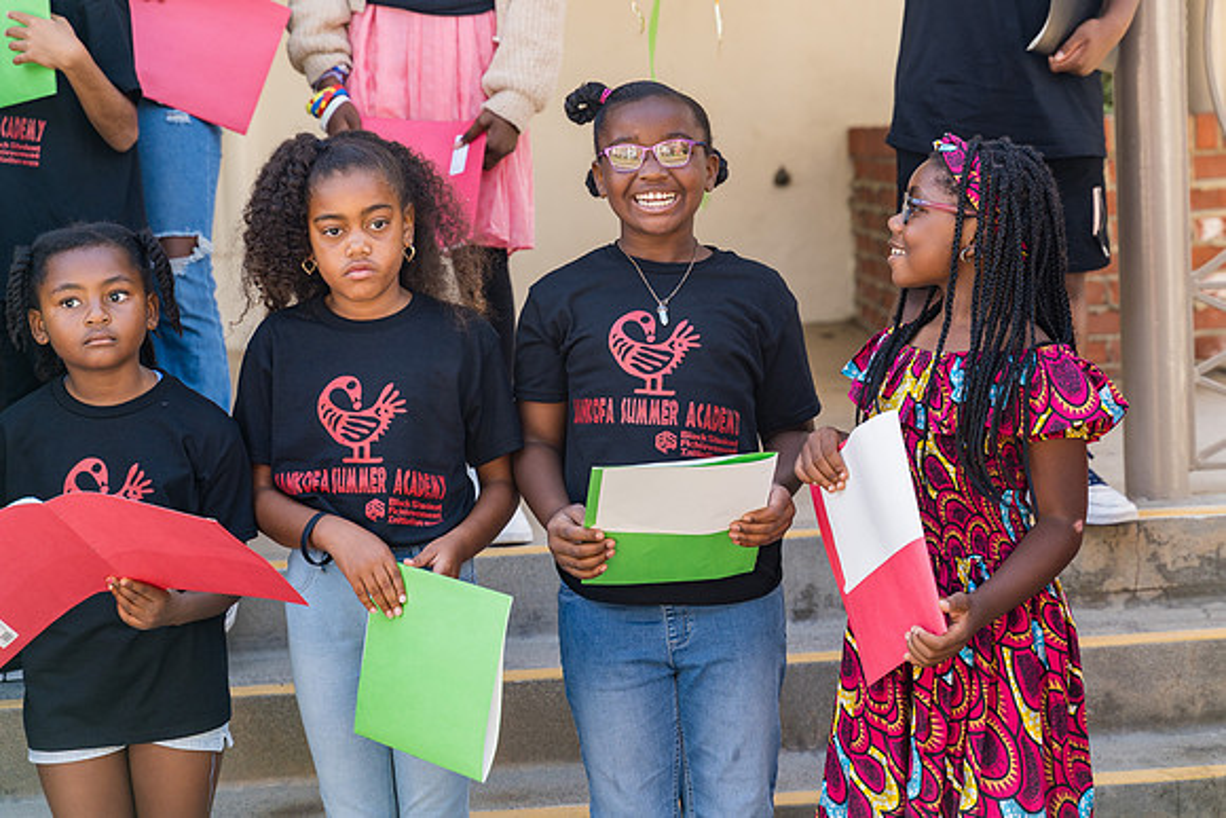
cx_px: 736
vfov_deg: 15.2
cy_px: 327
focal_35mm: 90
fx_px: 3068
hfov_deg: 22.6
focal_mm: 75
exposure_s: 1/250
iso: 200
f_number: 4
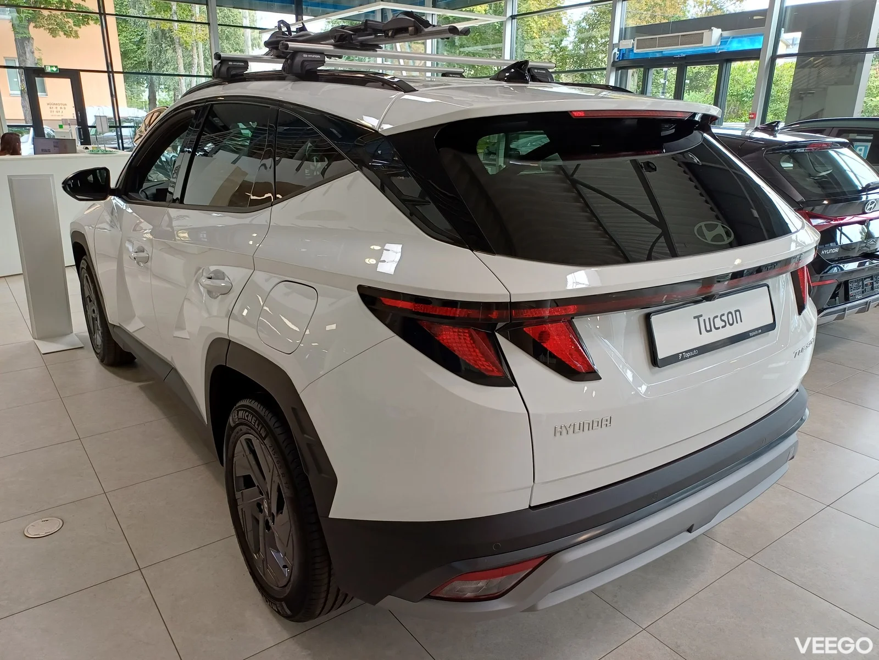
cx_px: 440
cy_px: 330
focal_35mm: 25
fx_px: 635
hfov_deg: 69.4
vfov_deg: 54.9
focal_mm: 4.65
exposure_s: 1/100
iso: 100
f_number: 1.8
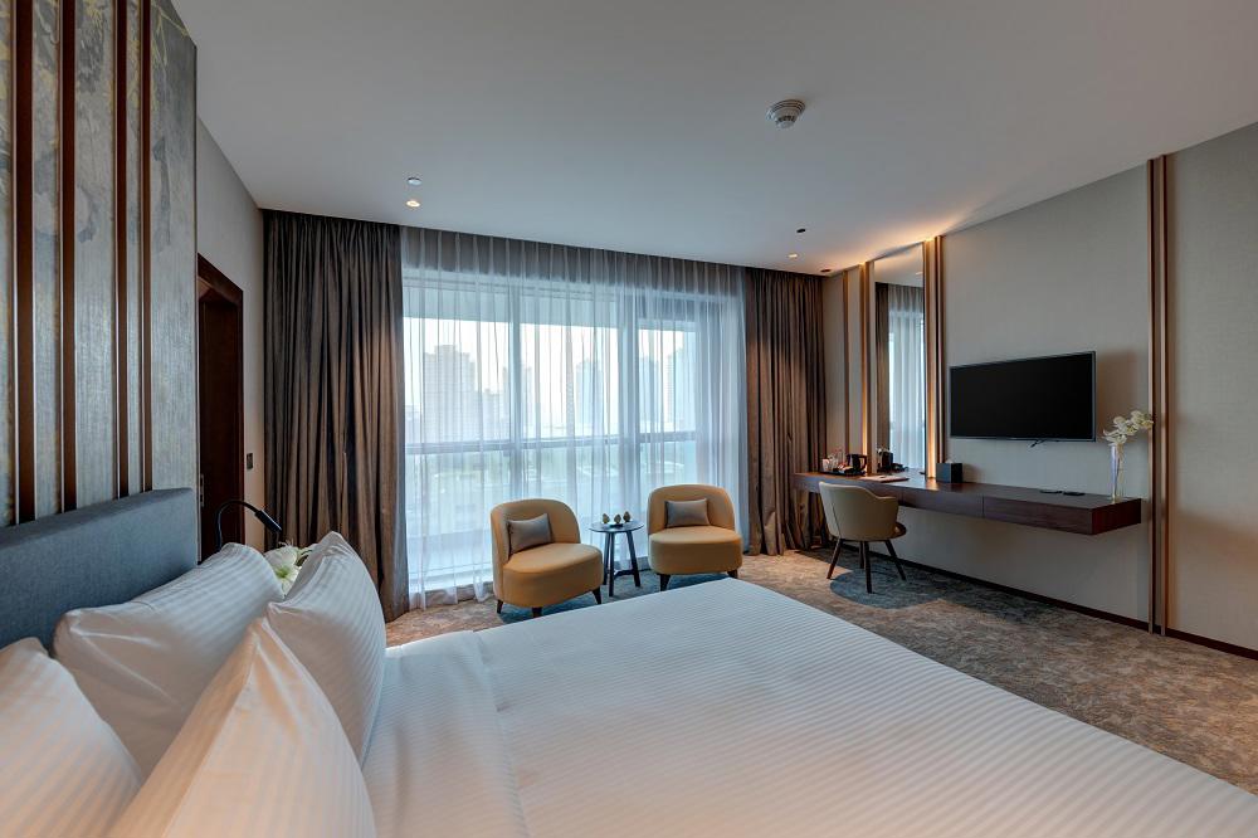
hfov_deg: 104.3
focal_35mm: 14
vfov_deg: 81.2
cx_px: 629
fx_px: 489
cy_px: 419
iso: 100
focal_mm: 14
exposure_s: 1/5
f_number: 8
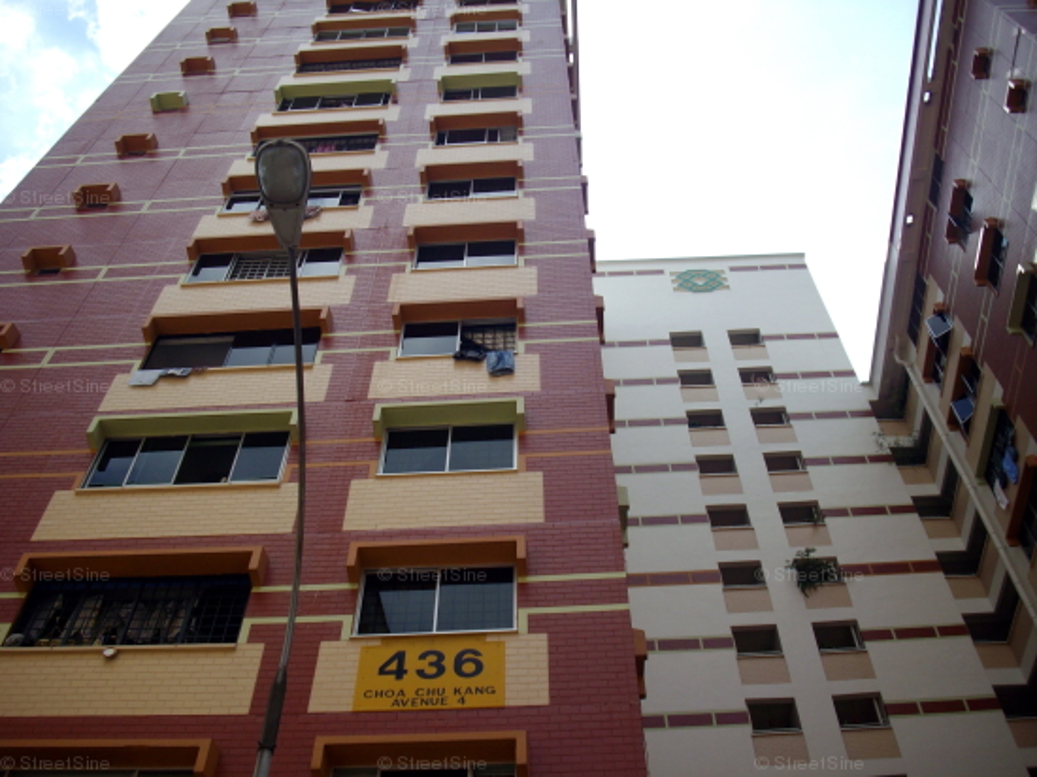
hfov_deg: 50.2
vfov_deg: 38.6
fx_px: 1108
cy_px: 388
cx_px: 518
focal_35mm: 37
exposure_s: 1/250
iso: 80
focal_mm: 6.2
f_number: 5.6
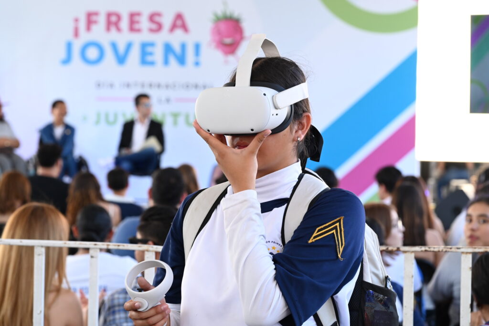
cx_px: 244
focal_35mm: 120
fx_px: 1630
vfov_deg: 11.4
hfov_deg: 17.1
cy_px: 163
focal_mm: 120
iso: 1000
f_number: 8
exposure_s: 1/200
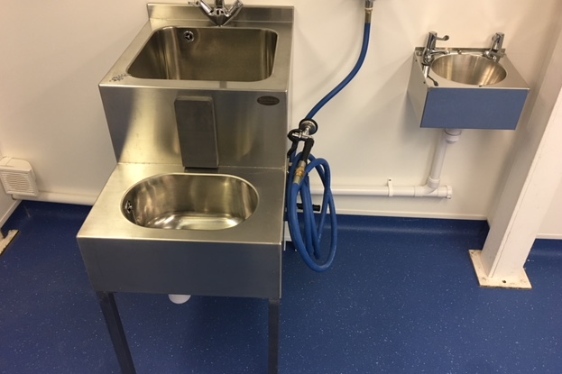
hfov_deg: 60.3
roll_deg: -0.5
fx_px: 484
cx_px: 281
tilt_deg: -36.5
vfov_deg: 42.3
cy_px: 181
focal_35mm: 31
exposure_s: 1/33
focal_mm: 4.15
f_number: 2.2
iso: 160
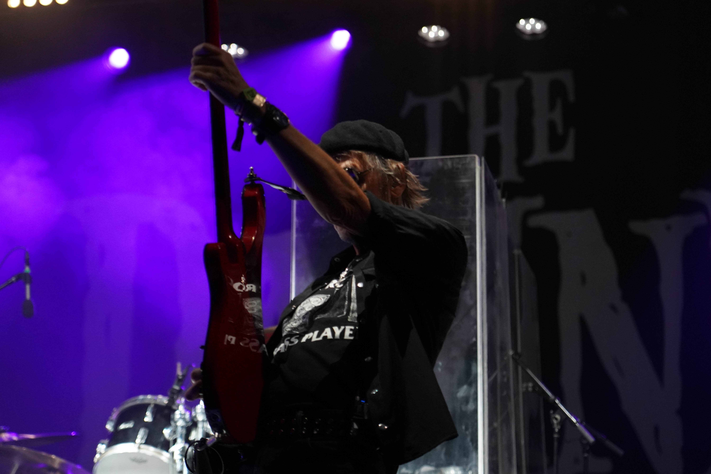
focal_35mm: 105
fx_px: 2074
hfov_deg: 19.5
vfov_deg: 13.0
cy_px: 237
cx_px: 356
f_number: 4
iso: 6400
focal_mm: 105
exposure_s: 1/160
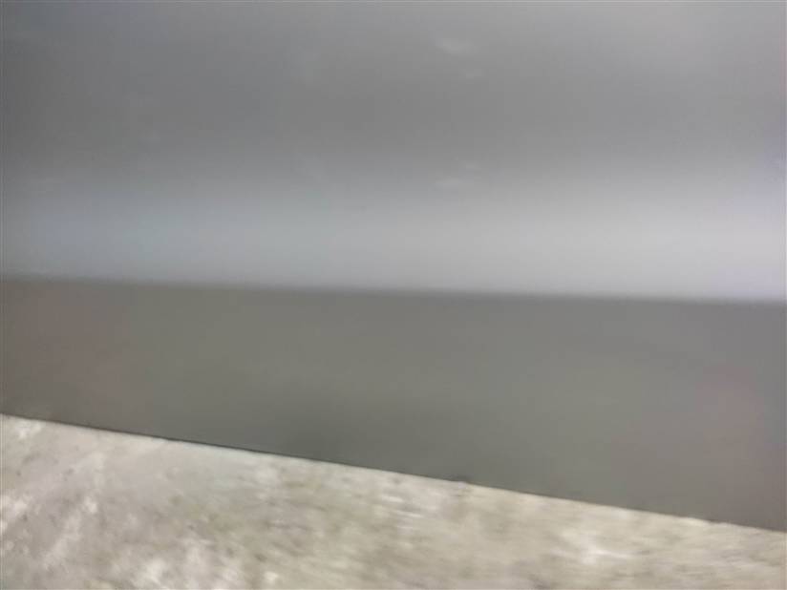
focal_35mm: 26
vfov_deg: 53.1
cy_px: 295
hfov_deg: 67.3
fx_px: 591
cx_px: 394
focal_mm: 4.74
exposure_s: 1/25
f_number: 1.79
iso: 1309
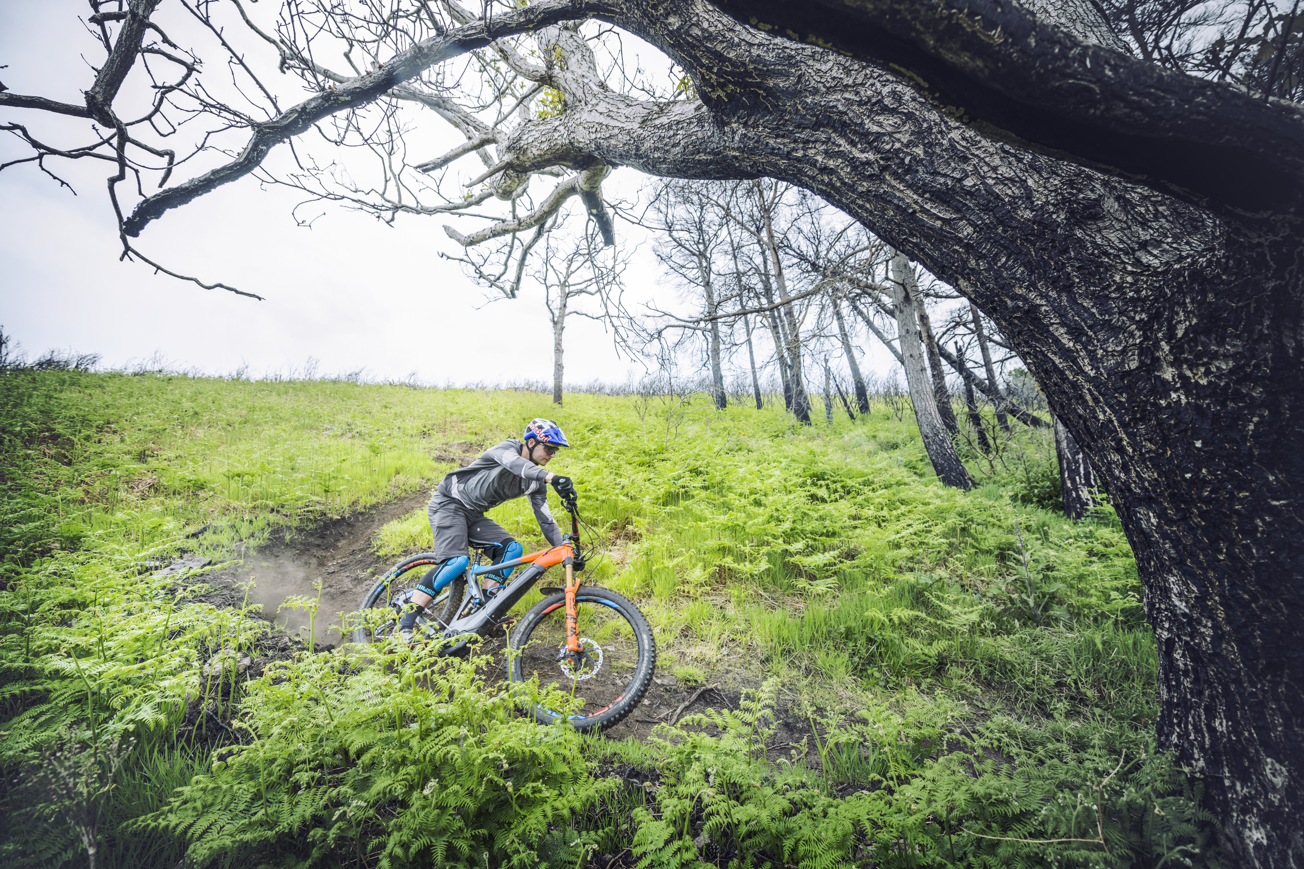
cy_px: 434
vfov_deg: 81.2
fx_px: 507
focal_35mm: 14
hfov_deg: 104.3
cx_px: 652
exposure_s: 1/1600
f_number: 4.5
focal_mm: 14
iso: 1000
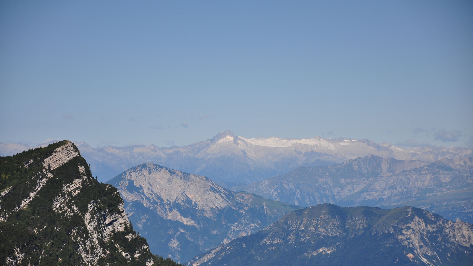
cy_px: 157
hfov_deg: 13.0
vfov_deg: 7.3
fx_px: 2076
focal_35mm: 166
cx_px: 236
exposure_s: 1/1000
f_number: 5.6
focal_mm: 105
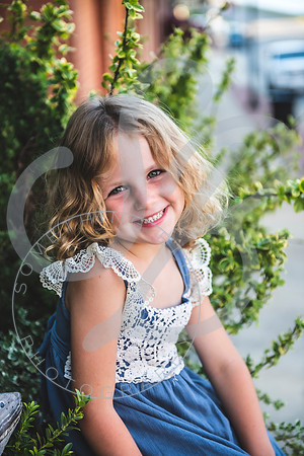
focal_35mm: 70
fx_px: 887
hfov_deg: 19.5
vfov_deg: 28.8
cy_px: 228
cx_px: 152
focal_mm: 70
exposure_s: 1/250
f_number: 2.8
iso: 200
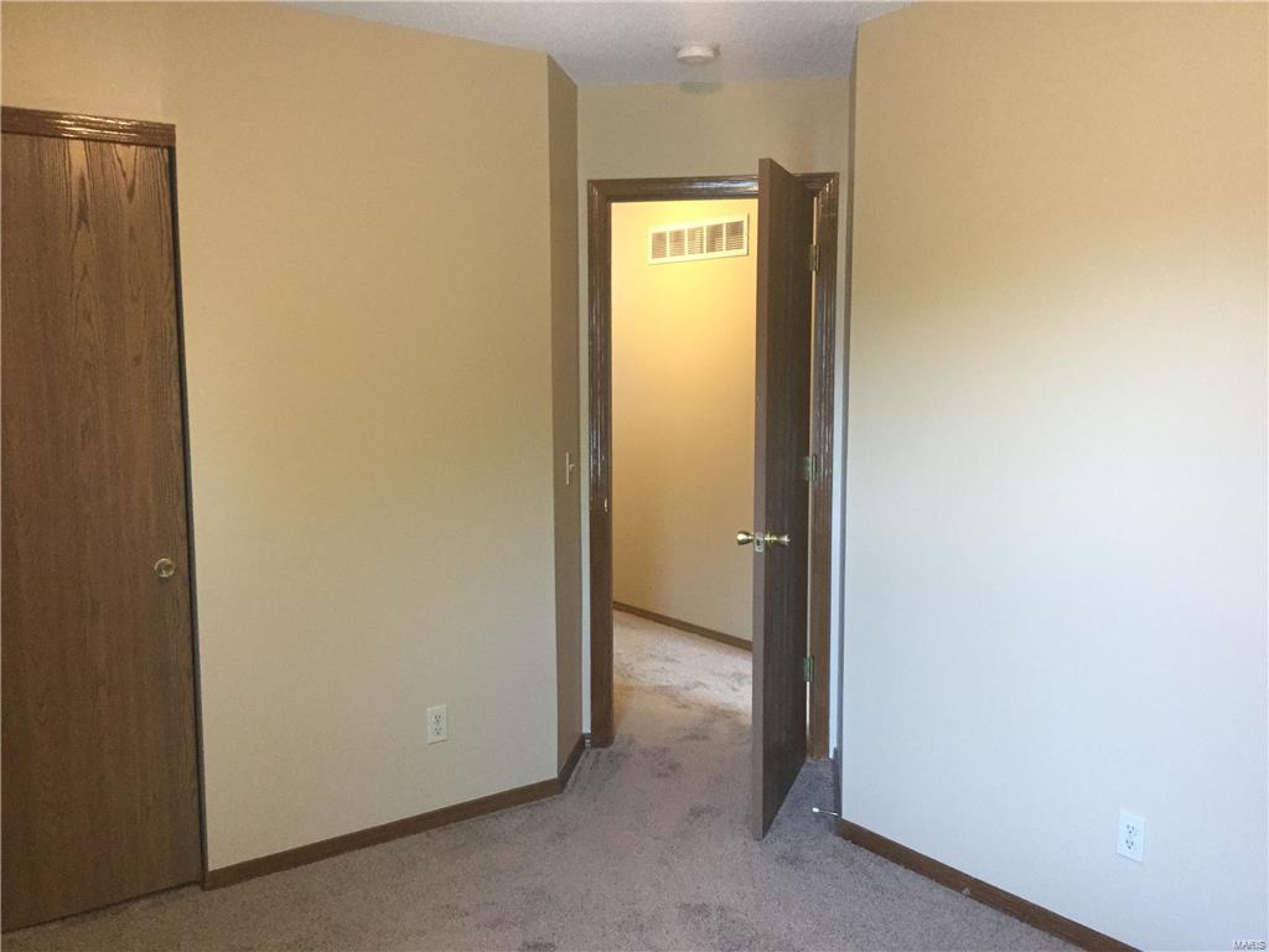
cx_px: 634
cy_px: 476
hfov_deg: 58.4
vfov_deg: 45.4
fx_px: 1136
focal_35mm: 31
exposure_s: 1/30
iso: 125
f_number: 2.4
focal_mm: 3.3
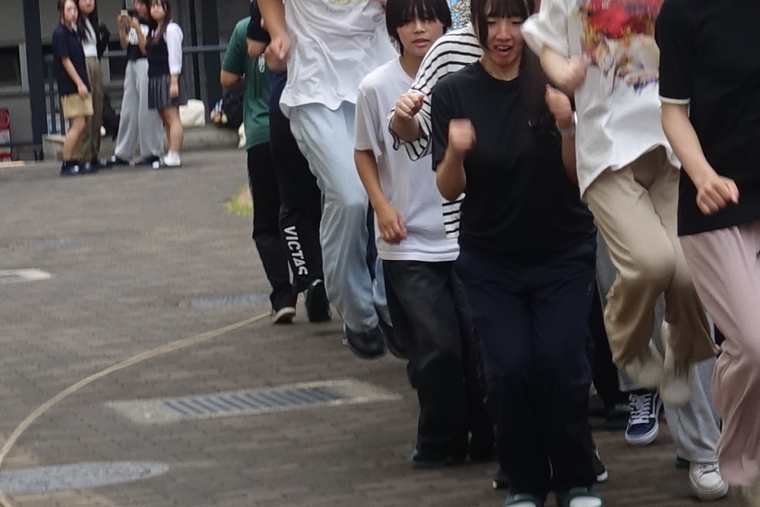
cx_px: 1178
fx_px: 4095
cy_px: 192
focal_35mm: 194
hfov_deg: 10.2
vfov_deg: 7.1
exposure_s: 1/125
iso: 125
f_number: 5.6
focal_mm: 14.9
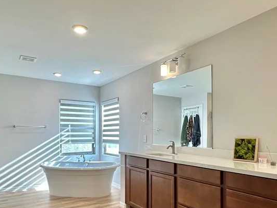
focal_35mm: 27
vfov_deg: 50.8
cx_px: 137
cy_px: 130
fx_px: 216
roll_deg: -0.1
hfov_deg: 65.3
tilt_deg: +1.4
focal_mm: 2.22
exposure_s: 1/120
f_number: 2.2
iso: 200
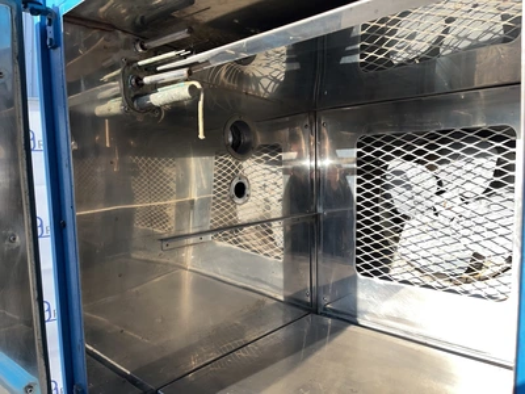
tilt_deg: -3.5
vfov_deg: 53.1
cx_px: 262
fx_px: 394
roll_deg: -0.3
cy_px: 197
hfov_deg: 67.3
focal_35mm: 26
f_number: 1.6
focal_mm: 5.1
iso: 40
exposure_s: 1/688
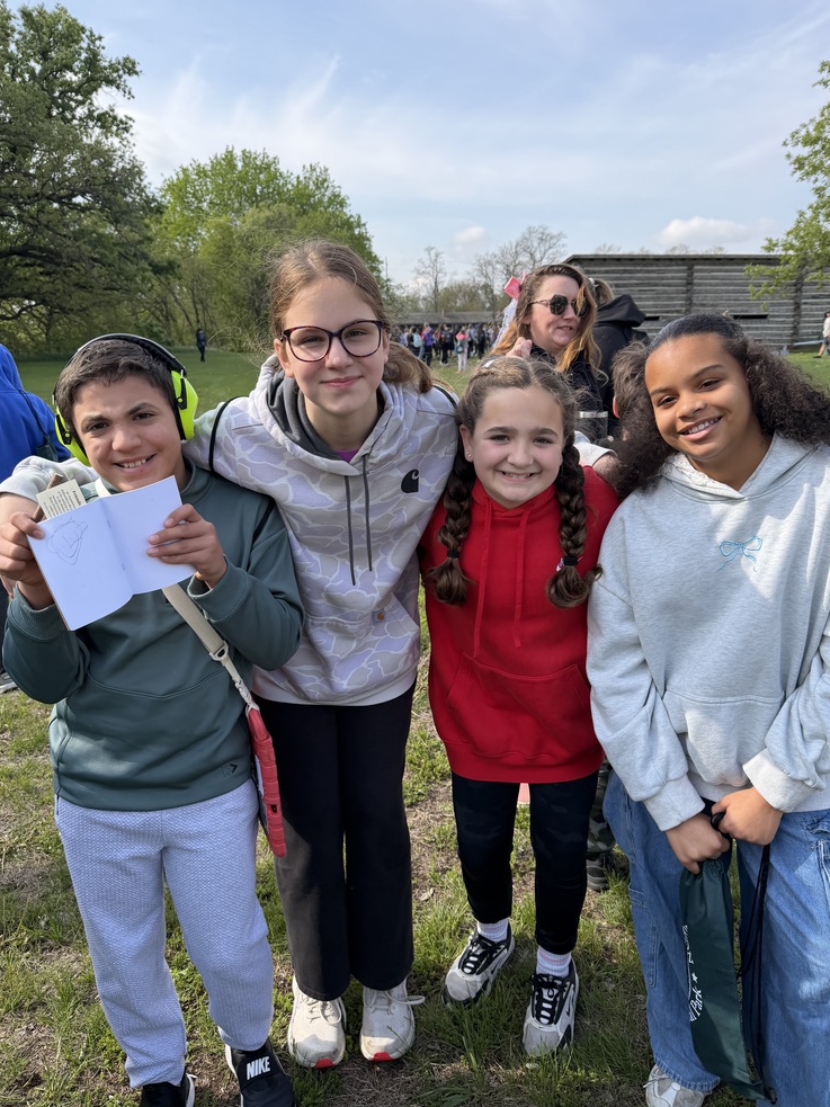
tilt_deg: -14.3
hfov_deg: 54.9
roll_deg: +2.8
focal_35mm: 25
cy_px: 536
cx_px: 420
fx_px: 799
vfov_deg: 69.4
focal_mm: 6.76
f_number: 1.78
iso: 100
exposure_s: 1/2110
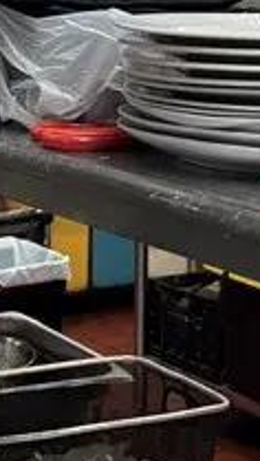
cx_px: 115
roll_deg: +0.3
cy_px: 49
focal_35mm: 128
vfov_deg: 16.5
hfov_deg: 9.5
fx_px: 1564
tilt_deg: -3.6
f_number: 1.78
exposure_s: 1/60
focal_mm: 6.76
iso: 250
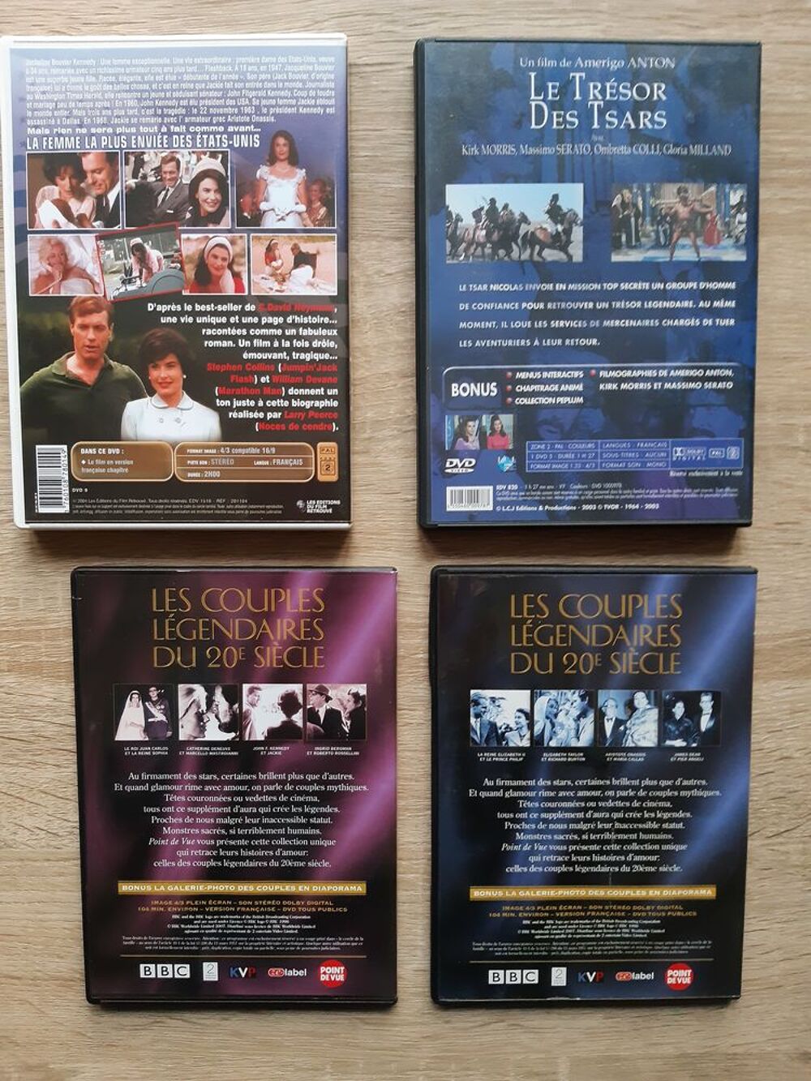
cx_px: 406
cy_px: 540
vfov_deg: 67.3
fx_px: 812
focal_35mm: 26
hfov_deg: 53.1
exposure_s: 1/33
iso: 250
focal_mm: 3.92
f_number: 1.7
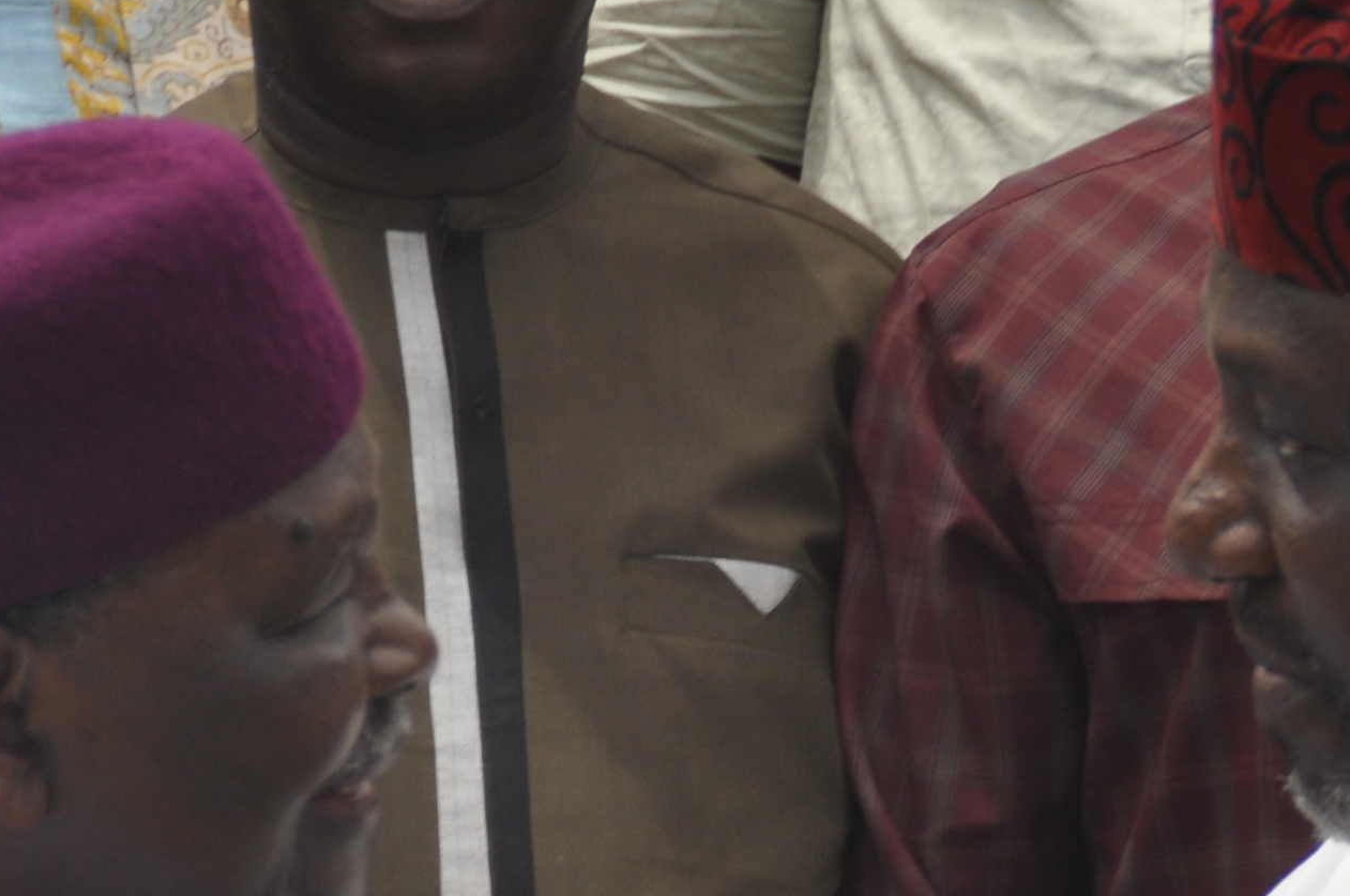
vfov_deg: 3.6
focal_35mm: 383
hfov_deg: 5.4
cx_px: 1086
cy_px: 1102
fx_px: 14331
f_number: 7.1
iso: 200
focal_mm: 75
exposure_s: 1/800
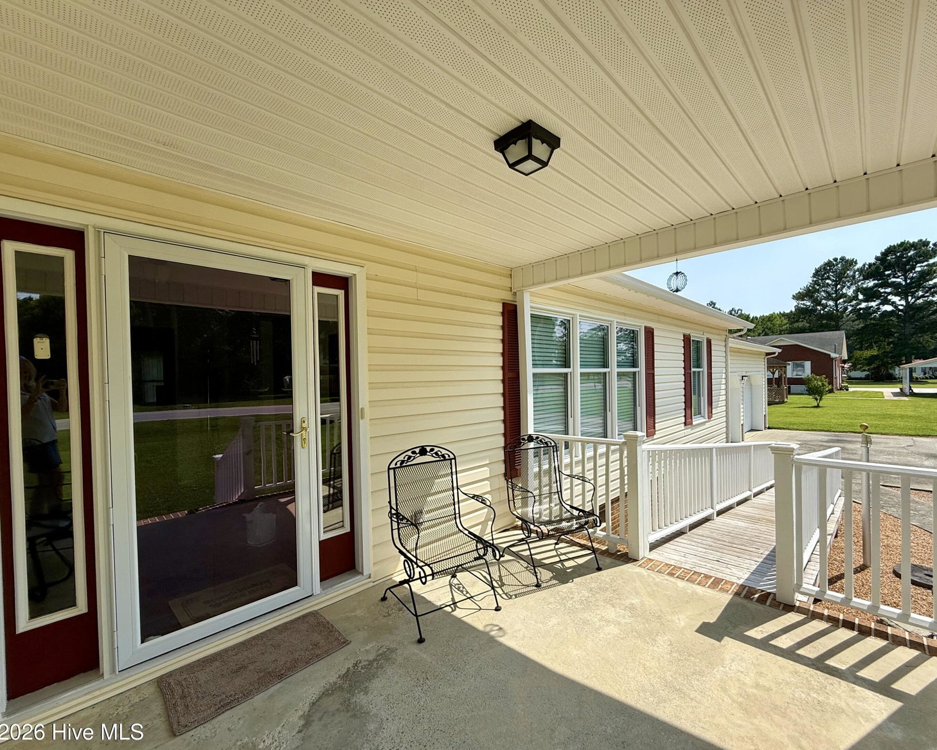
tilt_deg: -1.6
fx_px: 416
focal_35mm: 15
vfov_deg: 84.0
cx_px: 494
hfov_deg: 96.7
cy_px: 381
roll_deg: +1.1
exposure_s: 1/1848
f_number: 2.2
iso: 50
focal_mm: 2.22
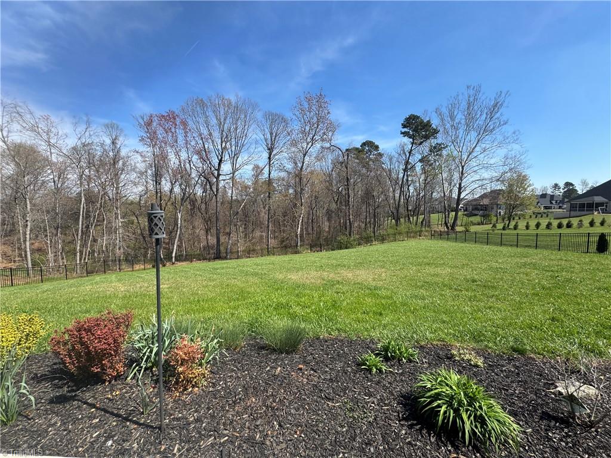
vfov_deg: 85.7
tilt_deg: -4.7
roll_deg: -0.5
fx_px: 247
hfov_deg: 102.1
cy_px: 229
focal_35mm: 14
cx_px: 306
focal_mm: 2.22
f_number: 2.2
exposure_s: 1/1277
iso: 50
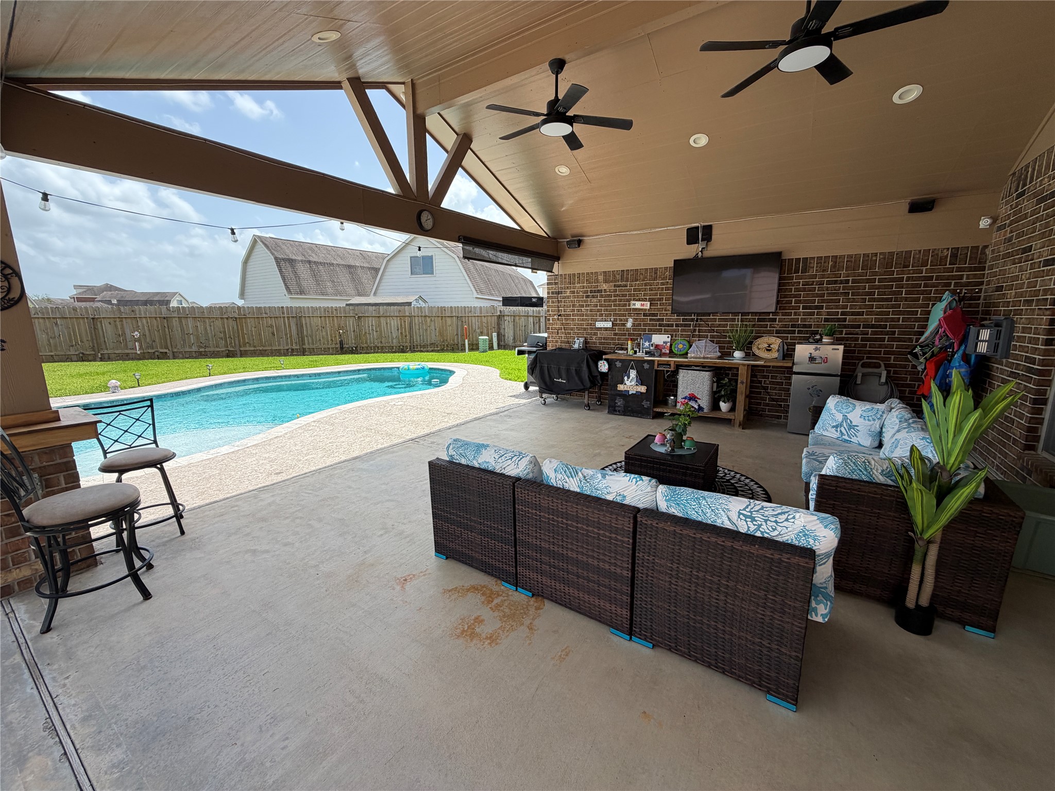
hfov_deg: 102.1
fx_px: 427
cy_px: 396
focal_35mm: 14
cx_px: 528
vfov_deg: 85.7
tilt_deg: -10.7
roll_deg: +1.2
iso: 40
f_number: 2.2
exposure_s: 1/607
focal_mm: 2.22
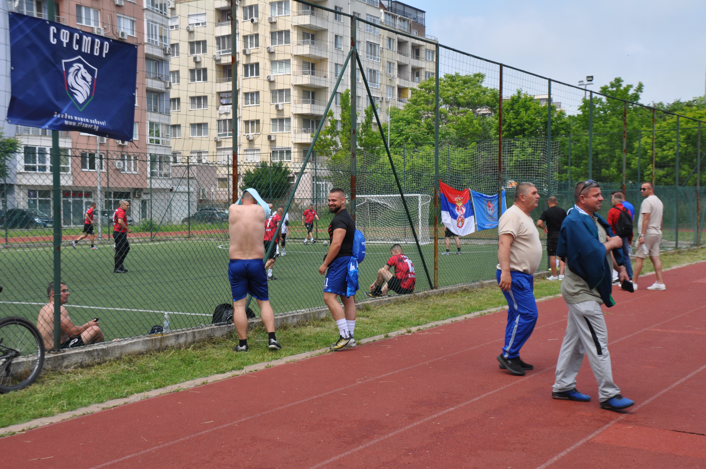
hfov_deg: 41.2
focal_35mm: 48
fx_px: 940
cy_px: 234
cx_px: 353
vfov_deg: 28.0
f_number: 9
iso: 200
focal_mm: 32
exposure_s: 1/320
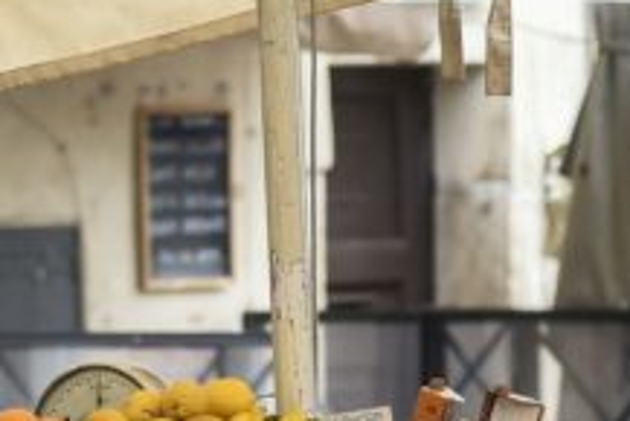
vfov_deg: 1.9
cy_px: 434
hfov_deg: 2.9
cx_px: 279
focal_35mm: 707
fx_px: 12380
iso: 400
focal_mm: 200
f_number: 6.3
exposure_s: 1/250
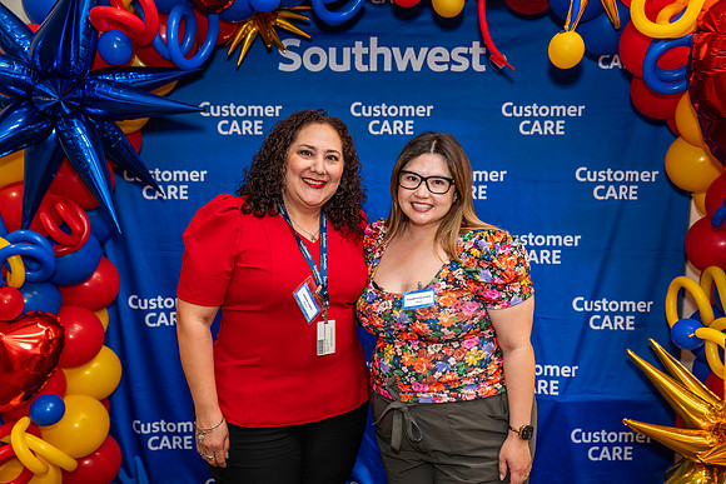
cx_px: 363
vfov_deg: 32.6
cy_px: 242
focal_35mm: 41
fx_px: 827
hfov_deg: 47.4
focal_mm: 41
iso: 1250
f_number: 4
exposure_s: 1/160
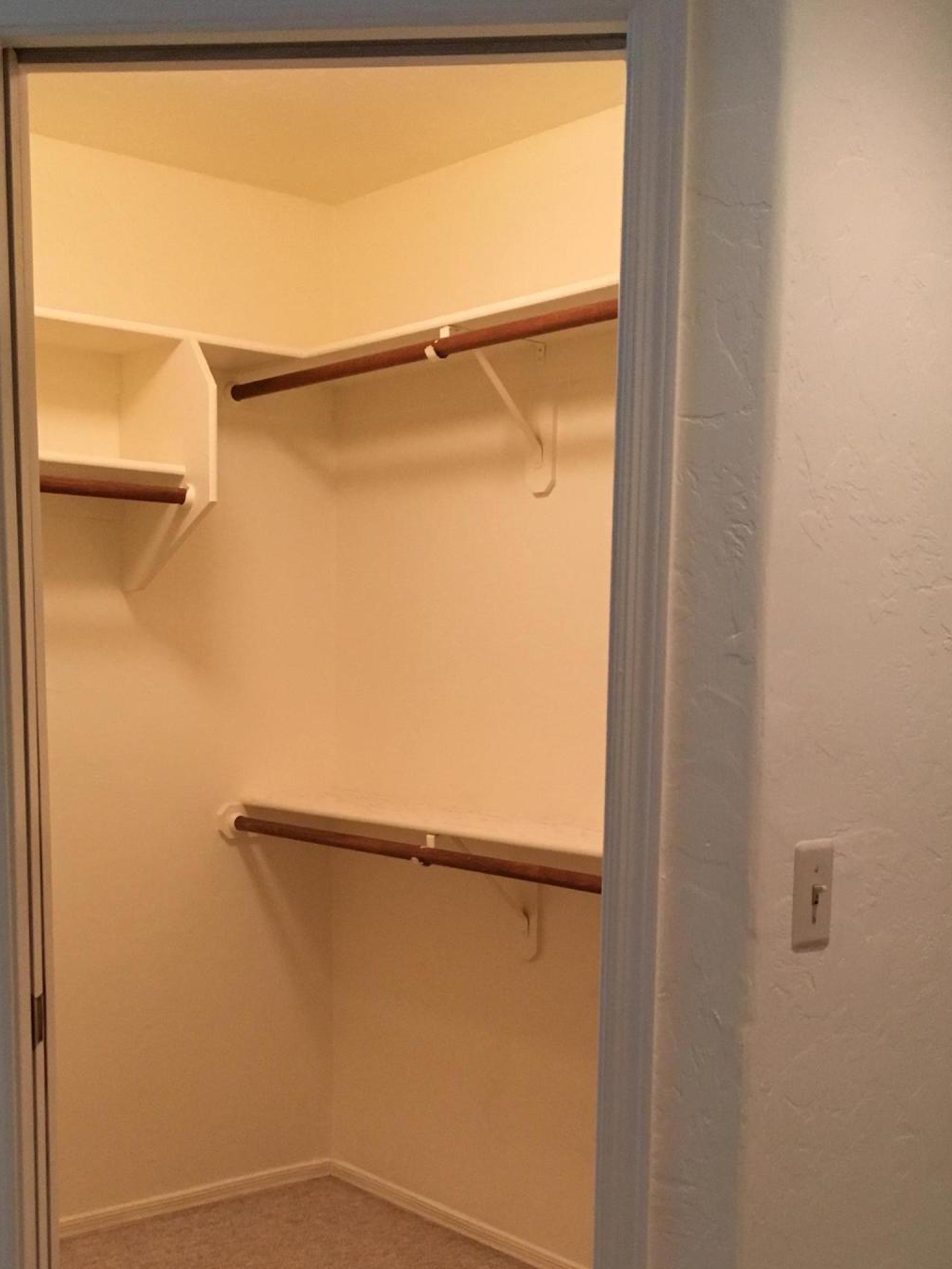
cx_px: 437
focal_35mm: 43
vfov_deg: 42.9
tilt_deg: -12.2
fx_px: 1577
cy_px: 896
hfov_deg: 33.6
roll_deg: -0.8
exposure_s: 1/30
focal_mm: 4.15
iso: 160
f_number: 2.2
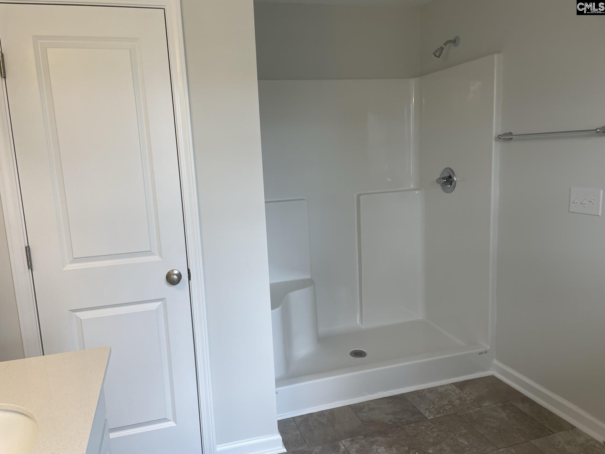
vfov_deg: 53.1
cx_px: 302
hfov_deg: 67.3
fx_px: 454
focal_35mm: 26
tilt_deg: -7.9
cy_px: 227
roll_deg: +3.6
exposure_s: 1/120
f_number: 1.6
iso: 40
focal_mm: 4.2
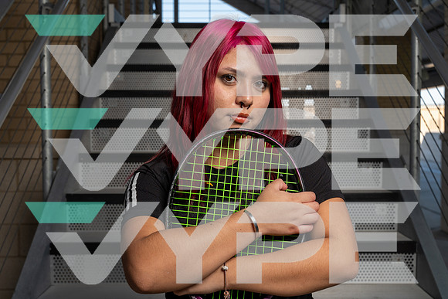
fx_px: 622
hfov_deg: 39.6
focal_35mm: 50
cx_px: 224
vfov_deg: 27.0
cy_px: 150
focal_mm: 50
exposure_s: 1/250
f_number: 8
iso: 250
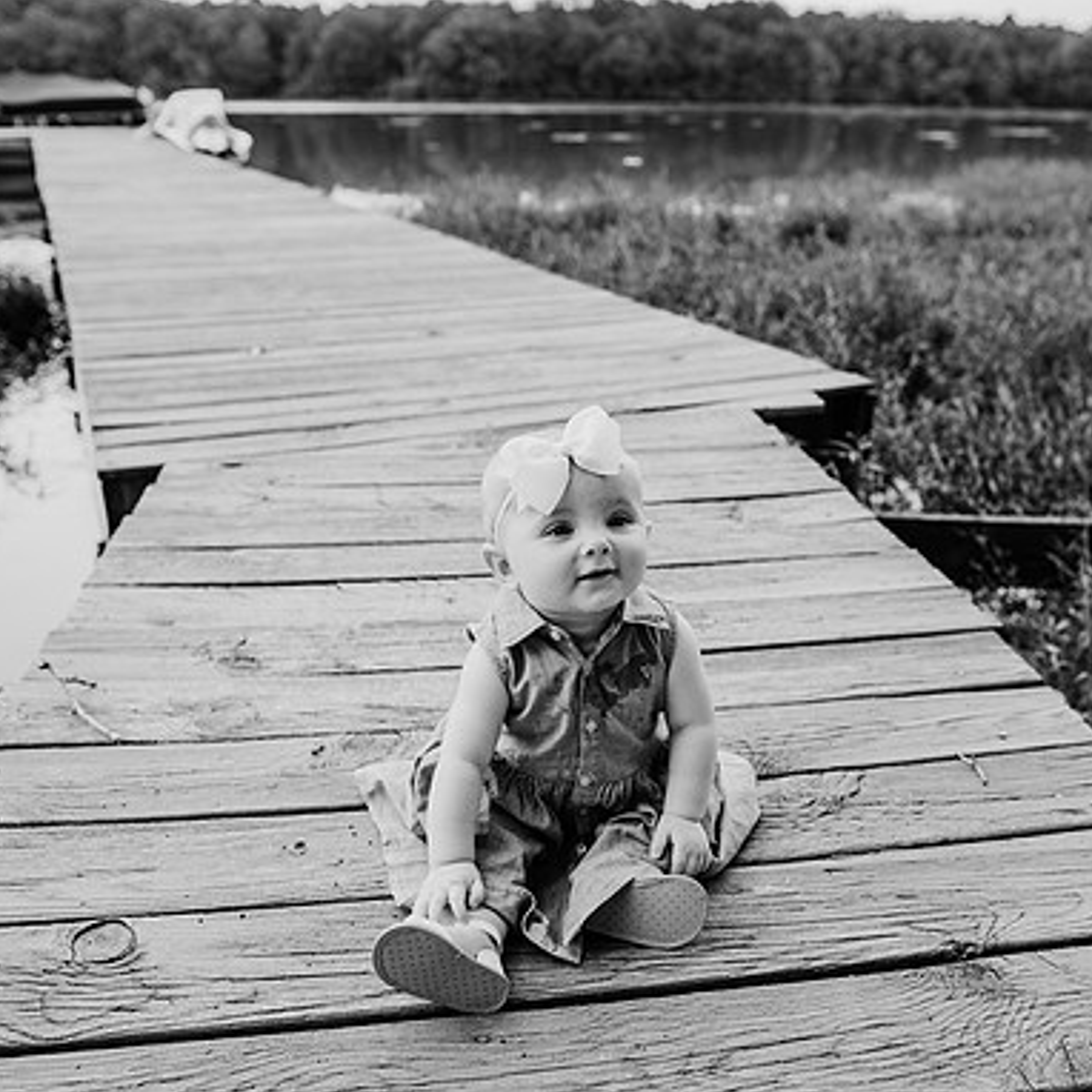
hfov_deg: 52.4
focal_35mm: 31
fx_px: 1106
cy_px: 545
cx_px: 606
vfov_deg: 52.5
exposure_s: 1/800
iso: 500
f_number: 3.5
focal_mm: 24
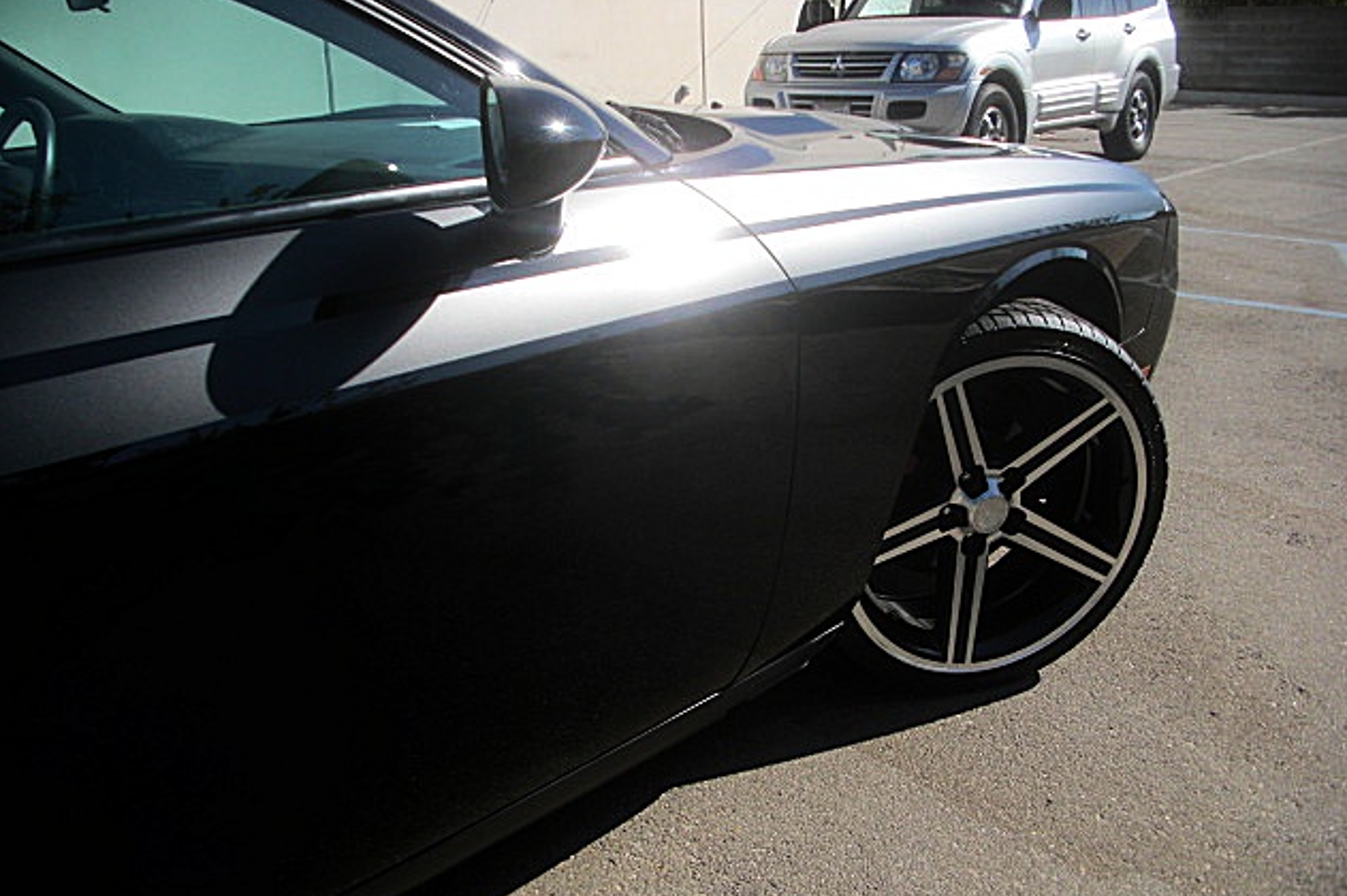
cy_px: 467
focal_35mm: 38
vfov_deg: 35.0
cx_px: 681
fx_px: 1421
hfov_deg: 50.7
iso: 50
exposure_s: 1/800
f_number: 2.8
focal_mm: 6.3
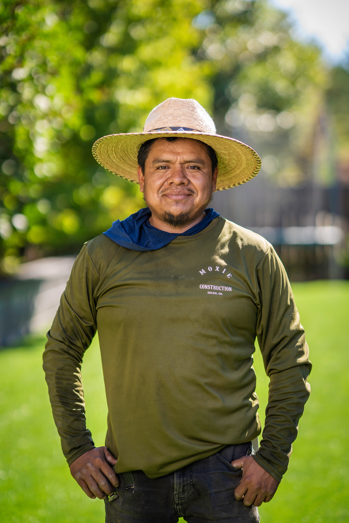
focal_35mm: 85
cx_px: 174
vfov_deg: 23.9
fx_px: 1236
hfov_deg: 16.1
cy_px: 262
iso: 200
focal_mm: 85
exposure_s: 1/1600
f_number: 1.6
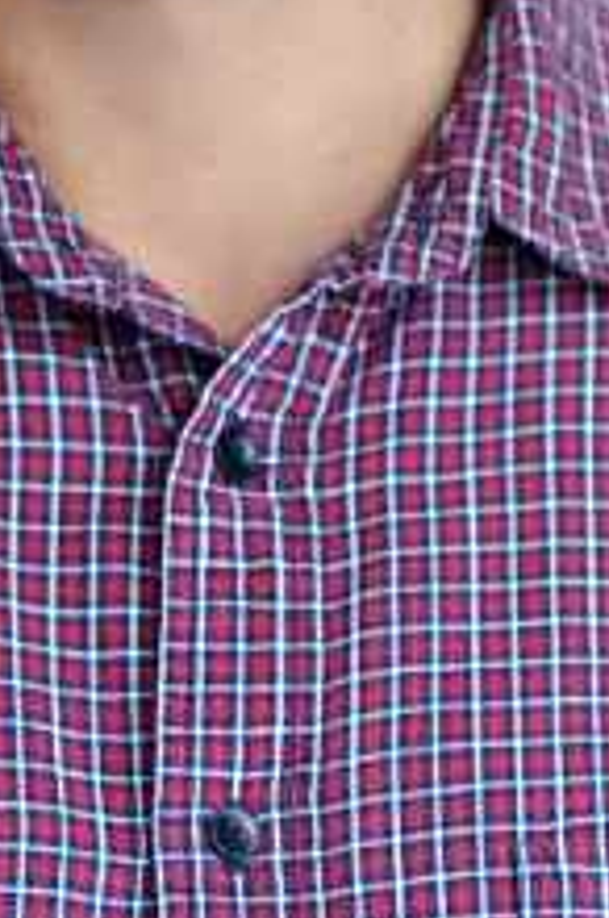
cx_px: 13
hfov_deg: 3.0
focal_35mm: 464
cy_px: 580
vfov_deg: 4.4
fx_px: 11810
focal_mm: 85
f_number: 2.5
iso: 800
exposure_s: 1/125
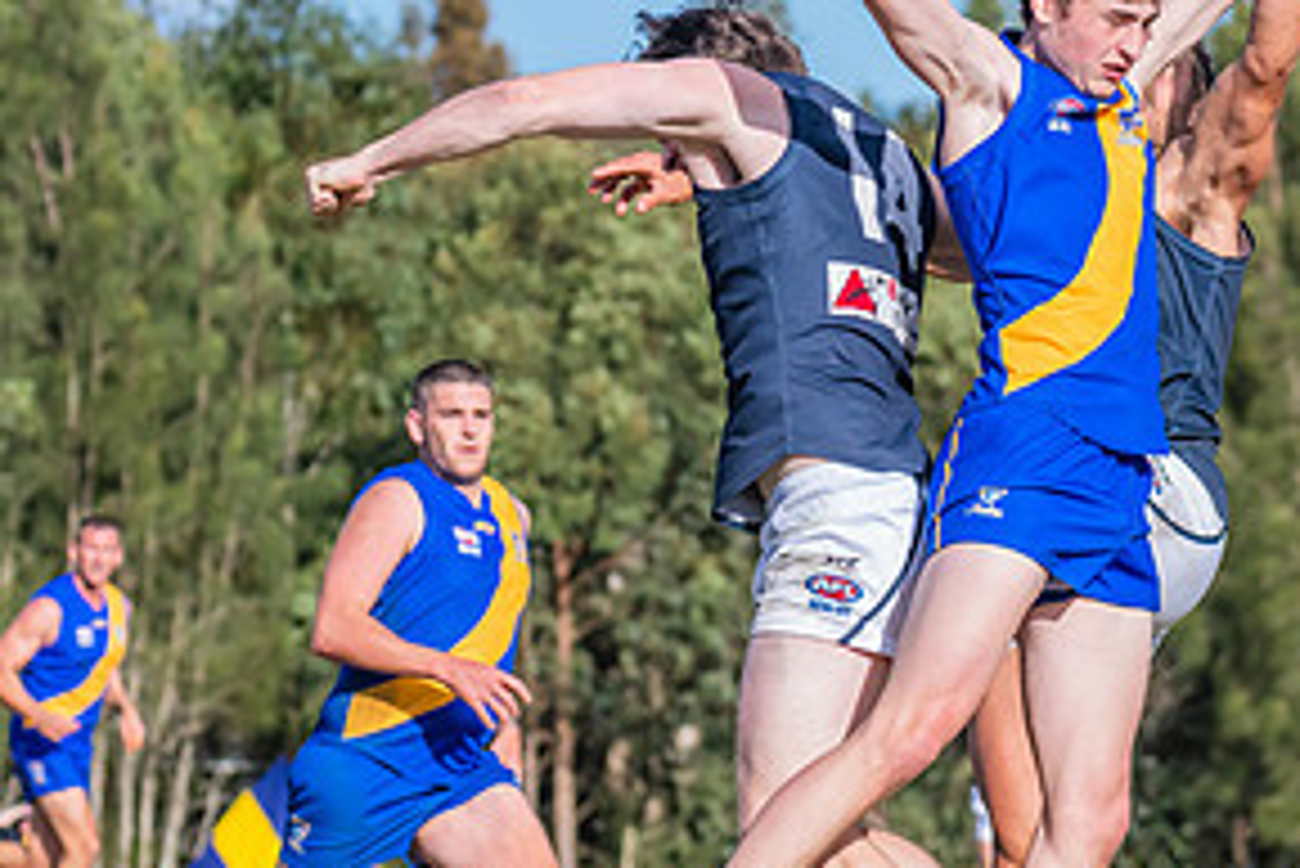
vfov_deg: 3.9
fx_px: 12645
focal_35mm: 350
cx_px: 889
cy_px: 367
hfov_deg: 5.9
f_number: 9
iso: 800
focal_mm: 170
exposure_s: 1/2000
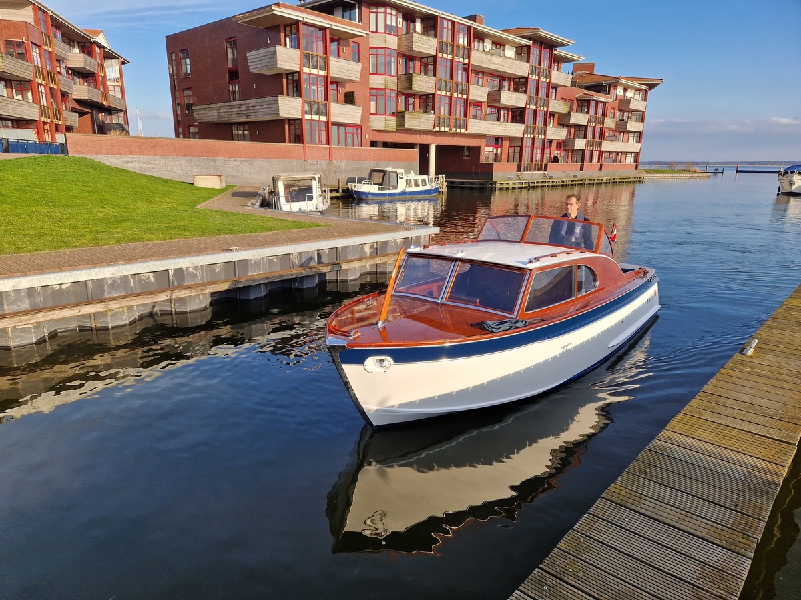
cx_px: 400
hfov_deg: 73.9
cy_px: 300
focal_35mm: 23
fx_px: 532
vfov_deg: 58.9
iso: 50
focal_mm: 5.4
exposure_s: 1/882
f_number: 1.8
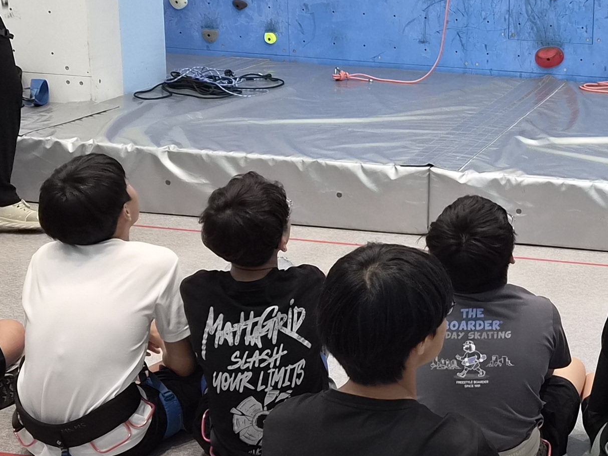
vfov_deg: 19.4
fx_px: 1335
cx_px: 602
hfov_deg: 24.5
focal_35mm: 76
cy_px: 275
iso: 250
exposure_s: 1/120
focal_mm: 5.4
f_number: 1.8
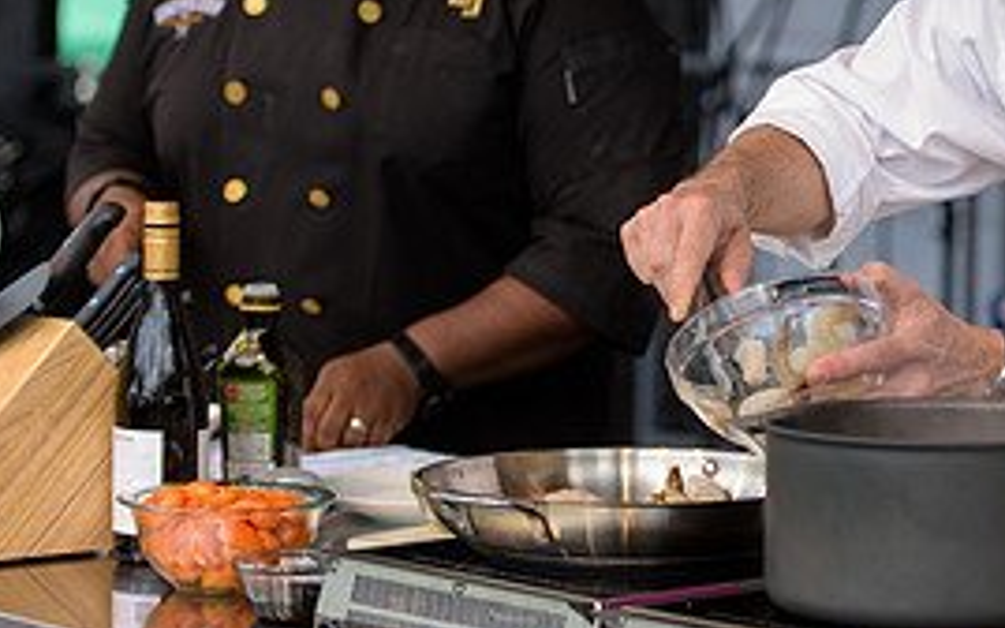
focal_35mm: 180
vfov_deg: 7.3
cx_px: 986
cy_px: 92
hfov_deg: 11.5
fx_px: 4929
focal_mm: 82
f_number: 3.2
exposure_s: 1/800
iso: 250
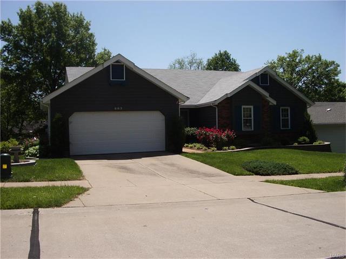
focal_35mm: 35
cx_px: 173
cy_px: 130
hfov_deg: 52.6
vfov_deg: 40.7
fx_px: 350
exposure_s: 1/640
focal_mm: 5.8
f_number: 4.3
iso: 80
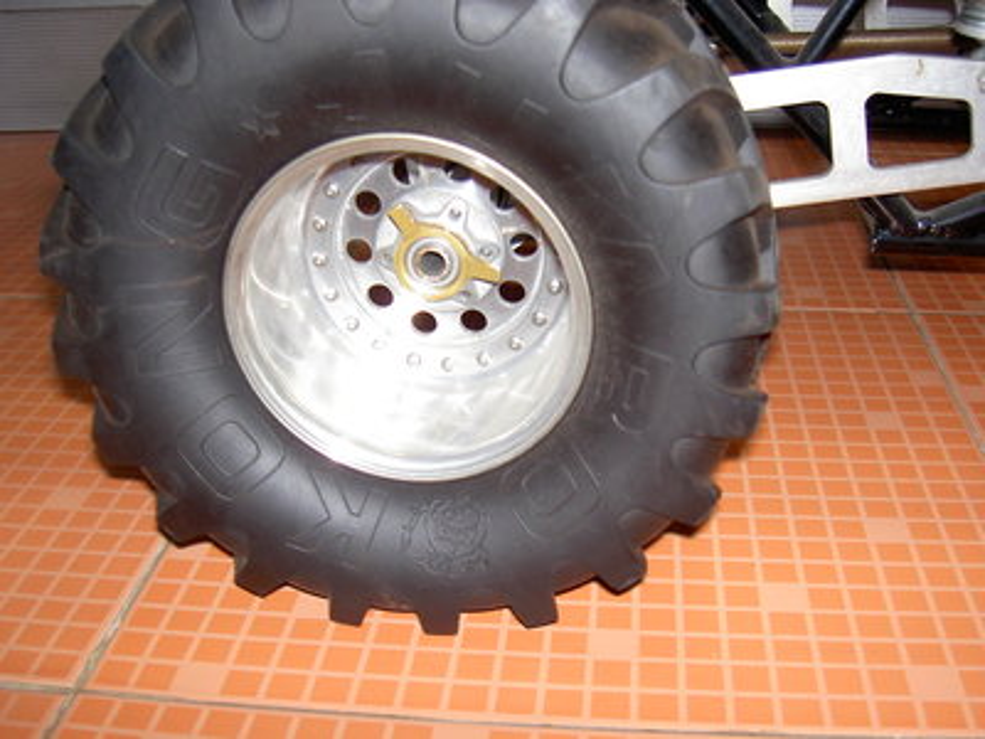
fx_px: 1110
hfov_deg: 47.9
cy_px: 370
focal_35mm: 39
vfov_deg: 36.8
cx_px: 492
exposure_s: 1/59.5
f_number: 2.8
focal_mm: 8
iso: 100
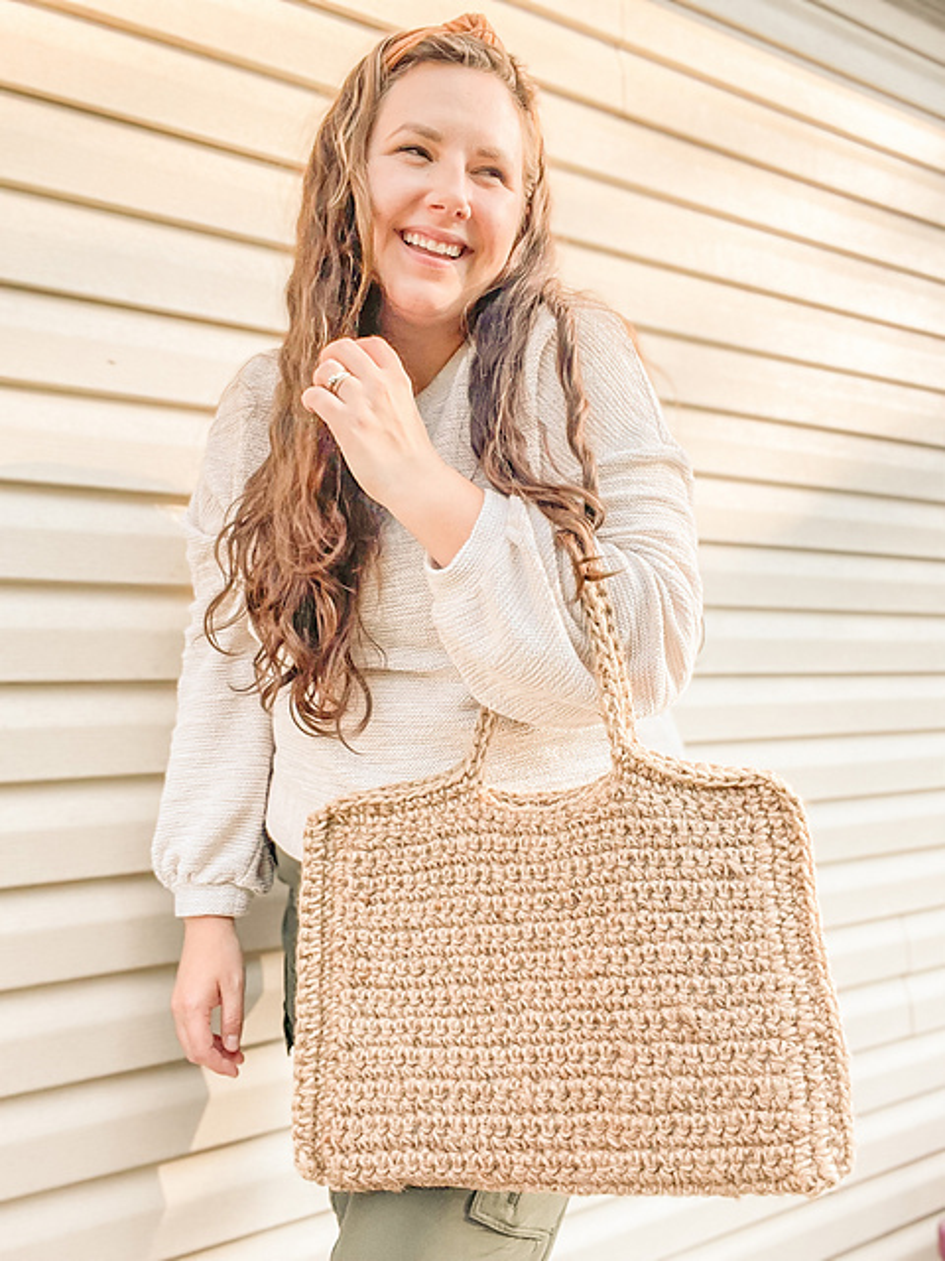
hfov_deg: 46.8
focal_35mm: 30
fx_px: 1092
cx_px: 472
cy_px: 630
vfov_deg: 60.0
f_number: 2.2
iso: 25
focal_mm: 2.71
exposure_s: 1/125
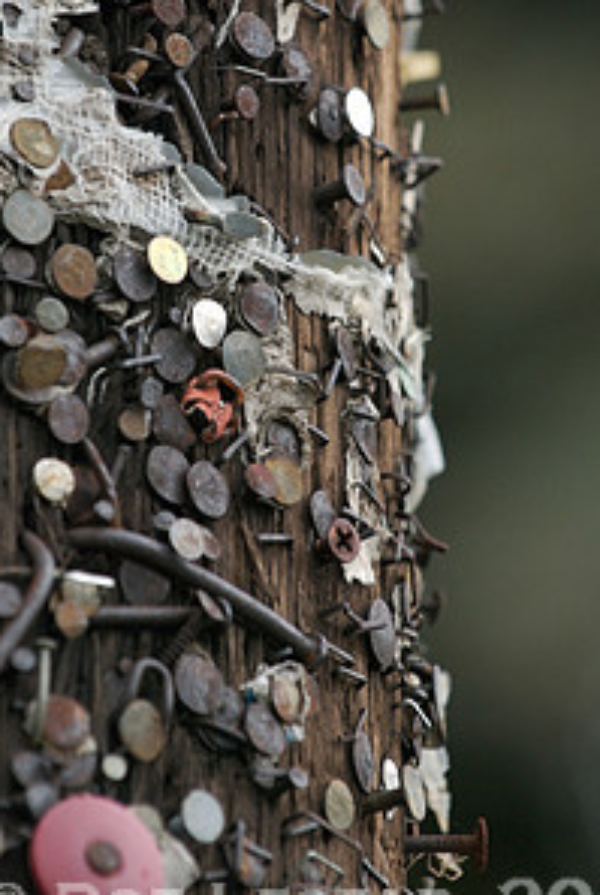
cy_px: 286
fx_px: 11310
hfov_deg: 3.0
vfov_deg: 4.5
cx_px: 243
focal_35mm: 454
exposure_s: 1/320
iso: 400
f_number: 5.6
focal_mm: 200
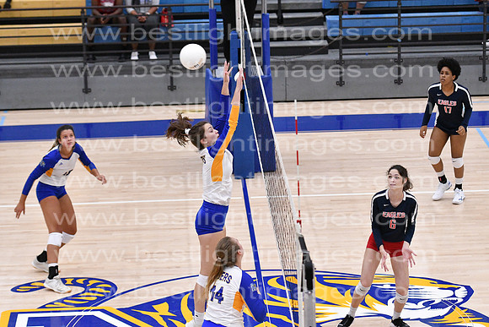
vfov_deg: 9.6
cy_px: 164
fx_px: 1936
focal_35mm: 142
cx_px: 244
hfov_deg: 14.4
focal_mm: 95
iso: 6400
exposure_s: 1/1000
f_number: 3.2
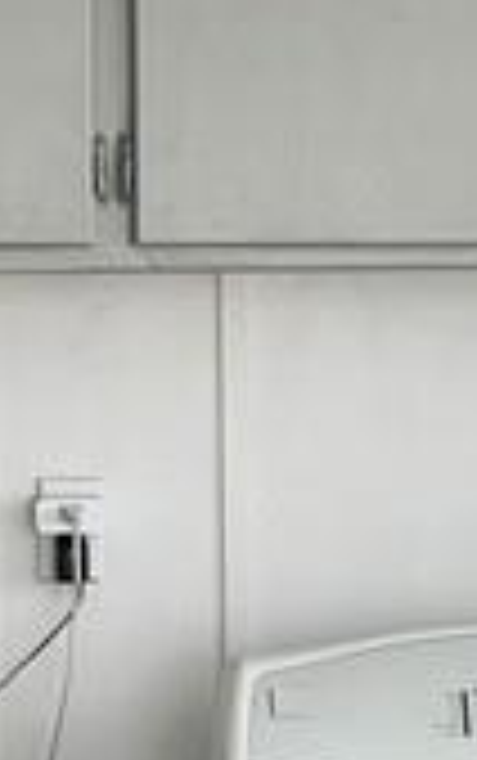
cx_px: 320
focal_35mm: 154
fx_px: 3195
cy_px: 562
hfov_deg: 8.5
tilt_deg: -6.7
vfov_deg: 13.5
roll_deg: +0.6
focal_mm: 6.86
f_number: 1.78
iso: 125
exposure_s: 1/121
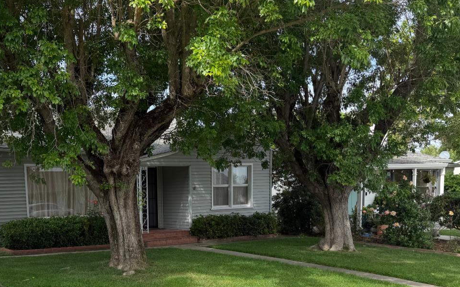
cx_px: 152
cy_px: 244
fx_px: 501
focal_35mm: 40
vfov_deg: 30.9
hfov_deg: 48.4
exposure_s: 1/2169
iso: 80
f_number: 1.78
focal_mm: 6.76
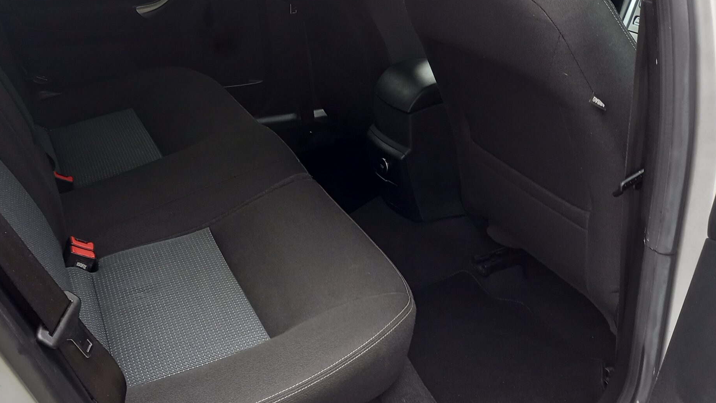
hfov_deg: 52.3
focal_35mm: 38
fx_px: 721
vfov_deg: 31.1
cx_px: 277
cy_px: 157
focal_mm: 4.6
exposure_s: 1/60
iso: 125
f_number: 2
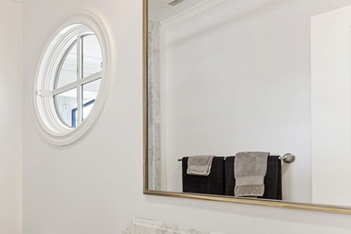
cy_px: 170
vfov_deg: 42.5
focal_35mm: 30
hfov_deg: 48.8
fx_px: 293
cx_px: -12
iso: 100
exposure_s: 1/3
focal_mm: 14
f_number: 7.1
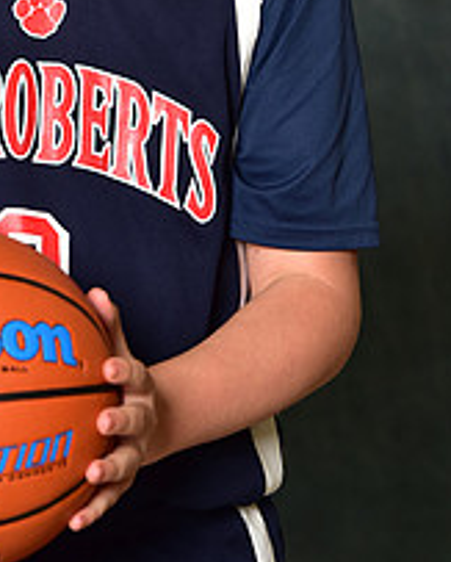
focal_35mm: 327
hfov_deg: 4.7
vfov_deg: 5.9
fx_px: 5444
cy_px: -105
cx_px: 73
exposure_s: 1/200
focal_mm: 122
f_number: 4.5
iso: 320
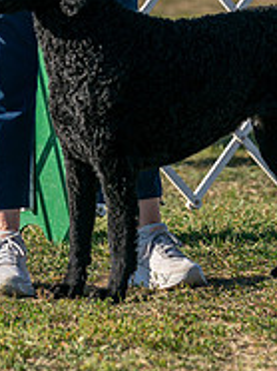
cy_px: -34
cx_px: 105
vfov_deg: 3.6
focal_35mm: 545
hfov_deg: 2.7
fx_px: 5828
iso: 200
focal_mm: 156
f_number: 4.5
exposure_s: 1/1250
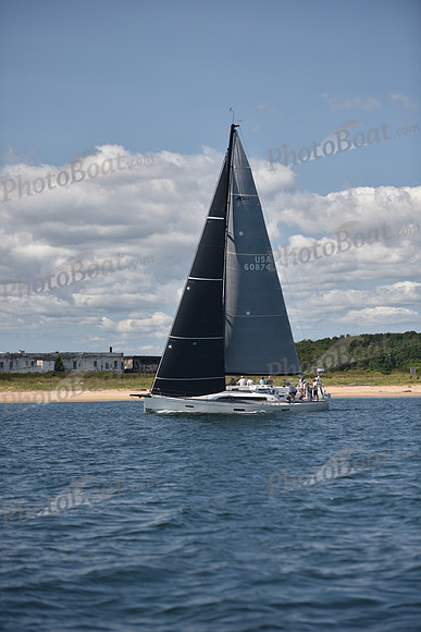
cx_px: 210
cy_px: 316
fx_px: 1928
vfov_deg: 18.6
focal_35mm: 110
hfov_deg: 12.5
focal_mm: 110
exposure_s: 1/3200
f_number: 2.8
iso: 250
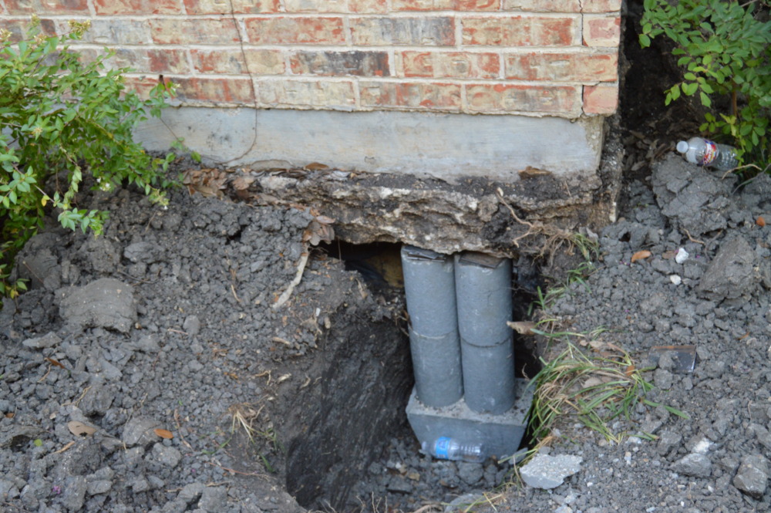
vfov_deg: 34.2
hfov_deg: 49.6
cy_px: 256
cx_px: 386
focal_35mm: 39
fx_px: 835
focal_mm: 26
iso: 800
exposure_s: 1/160
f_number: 6.3
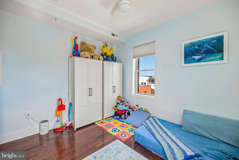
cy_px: 80
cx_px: 120
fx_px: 93
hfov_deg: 104.3
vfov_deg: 81.2
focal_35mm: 14
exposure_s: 1/100
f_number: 8
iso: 100
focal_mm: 14
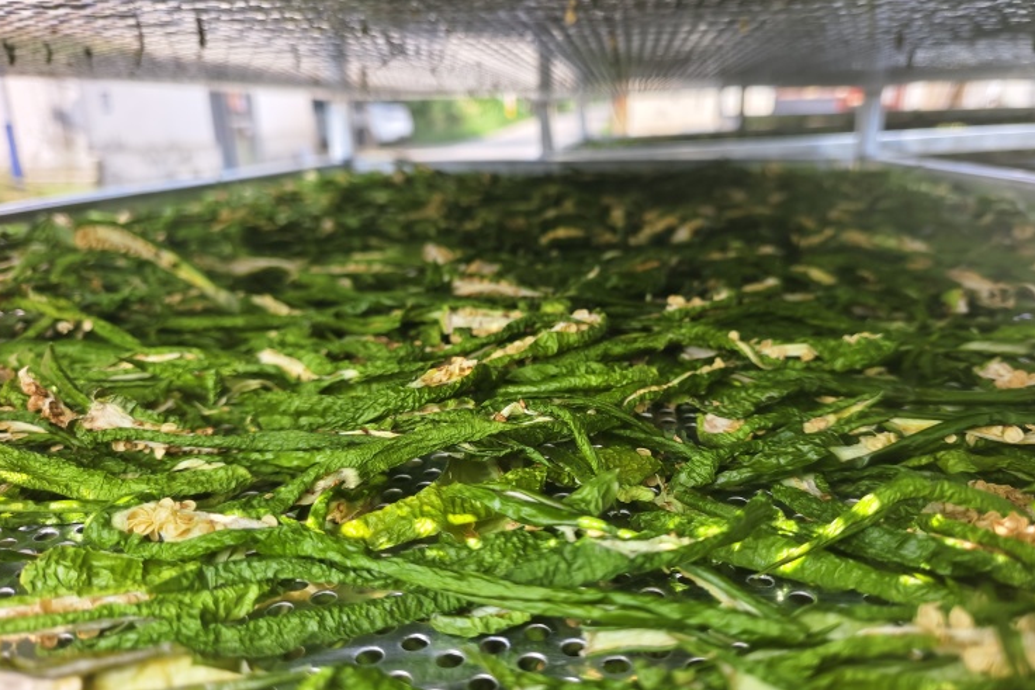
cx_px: 547
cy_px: 371
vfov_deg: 49.5
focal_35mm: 26
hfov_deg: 69.3
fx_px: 748
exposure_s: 1/864
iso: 71
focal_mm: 5.5
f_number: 1.75
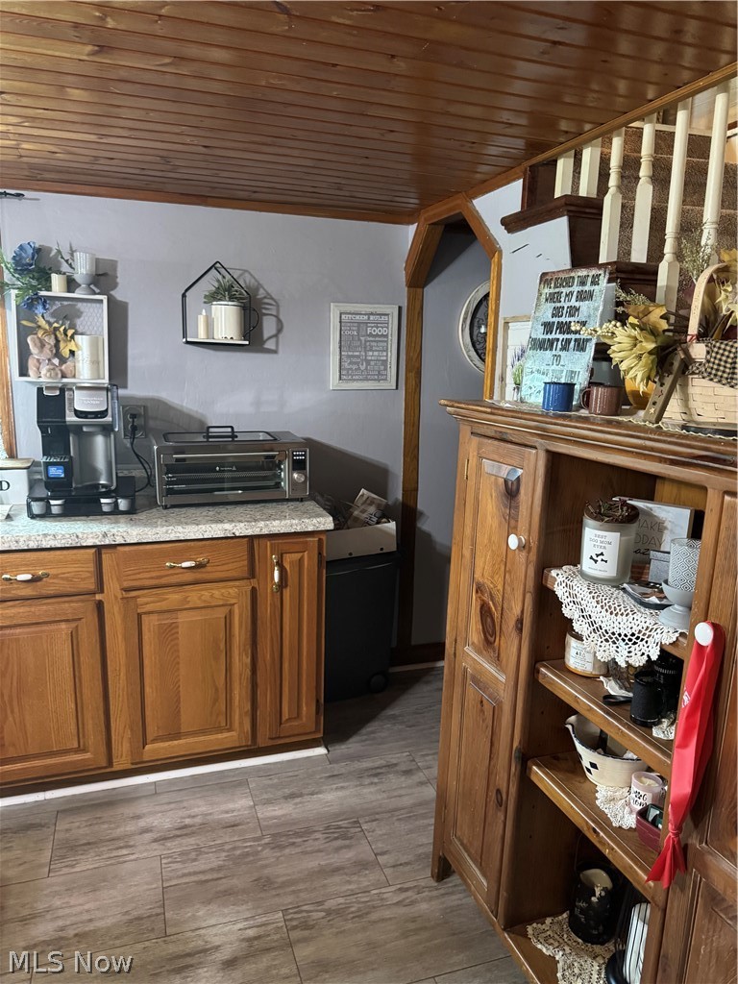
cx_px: 369
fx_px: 682
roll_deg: -1.2
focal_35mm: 24
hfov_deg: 56.8
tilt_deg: -11.3
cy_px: 492
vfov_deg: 71.6
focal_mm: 6.76
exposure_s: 1/40
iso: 800
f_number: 1.78
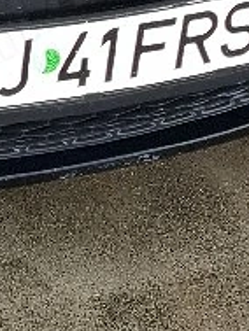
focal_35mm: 162
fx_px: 1552
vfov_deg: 10.9
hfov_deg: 8.5
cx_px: -309
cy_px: -374
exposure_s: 1/625
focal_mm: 5.54
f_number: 1.8
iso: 50
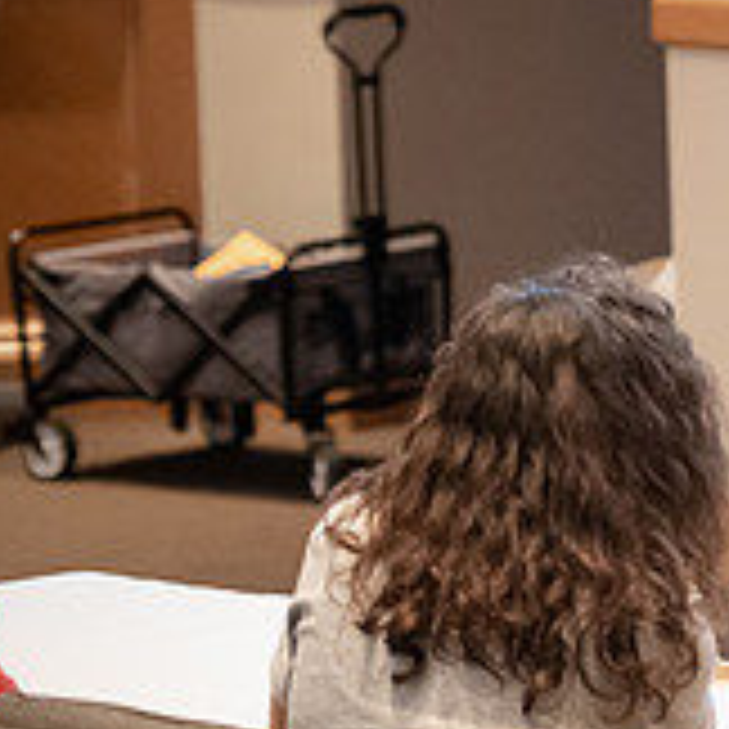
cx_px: 1278
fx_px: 7410
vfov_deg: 5.6
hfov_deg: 5.5
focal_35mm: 311
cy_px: 115
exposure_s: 1/125
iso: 5000
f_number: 3.2
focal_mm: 102
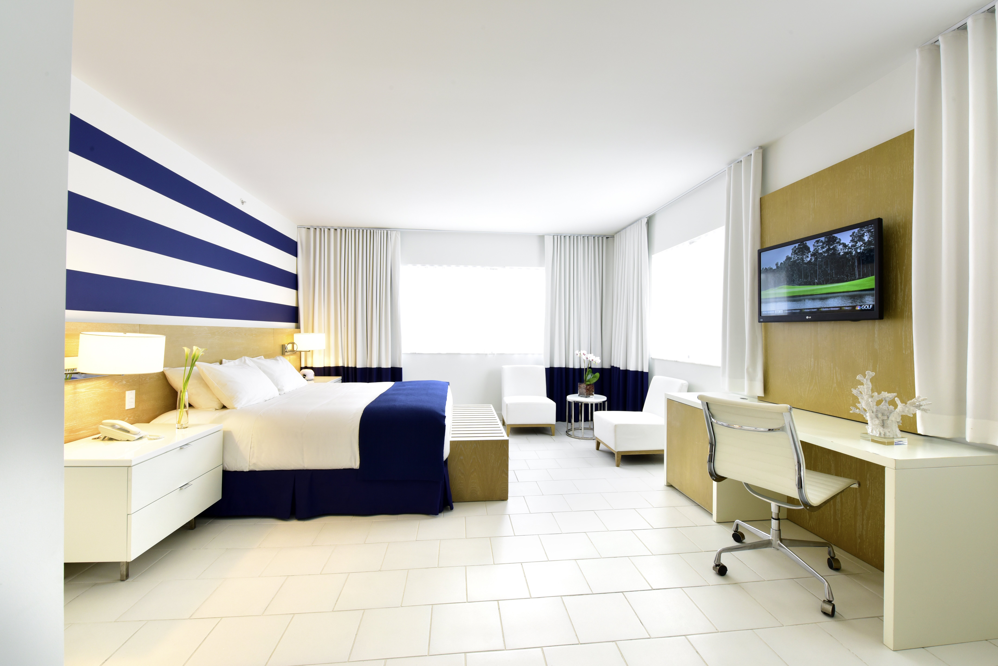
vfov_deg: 77.4
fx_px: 416
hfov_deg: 100.4
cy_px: 333
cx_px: 499
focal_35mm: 15
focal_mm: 15
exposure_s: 1/4
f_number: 14
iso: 640
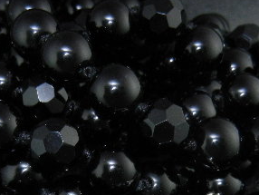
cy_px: 185
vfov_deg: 19.0
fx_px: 569
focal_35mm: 76
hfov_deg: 25.6
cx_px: 117
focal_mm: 6.2
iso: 800
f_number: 7.2
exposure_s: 1/30
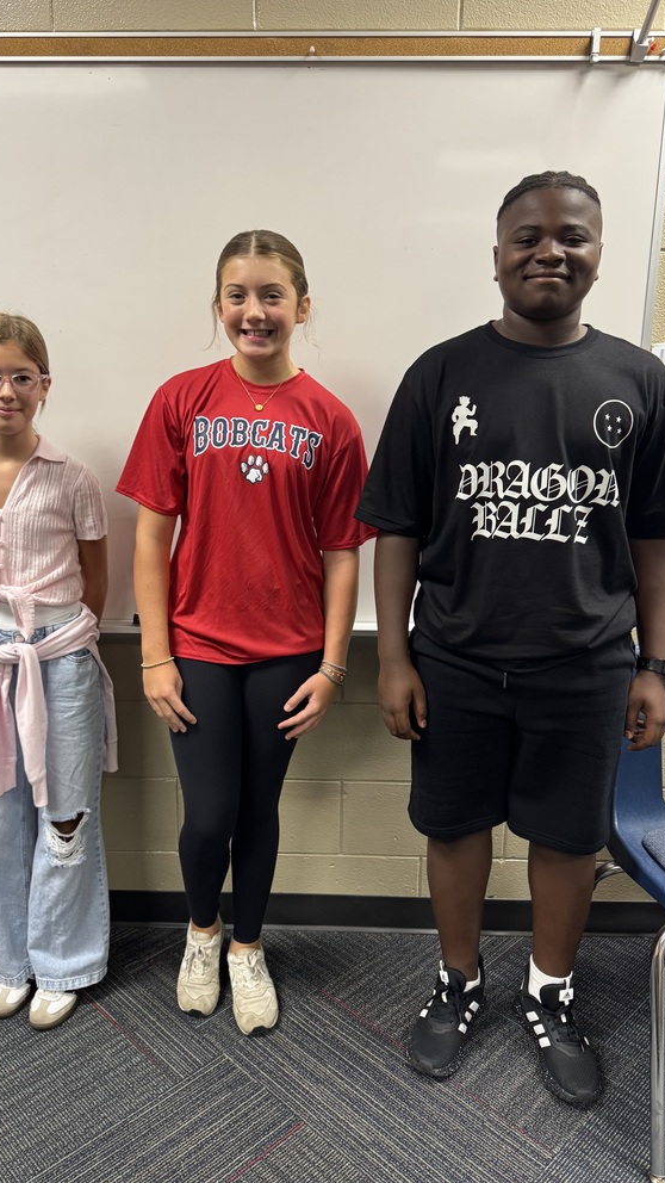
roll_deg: -0.1
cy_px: 601
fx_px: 846
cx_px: 288
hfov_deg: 42.8
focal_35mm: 27
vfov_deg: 69.9
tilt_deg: -13.4
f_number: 1.78
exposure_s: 1/60
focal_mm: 6.76
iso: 200
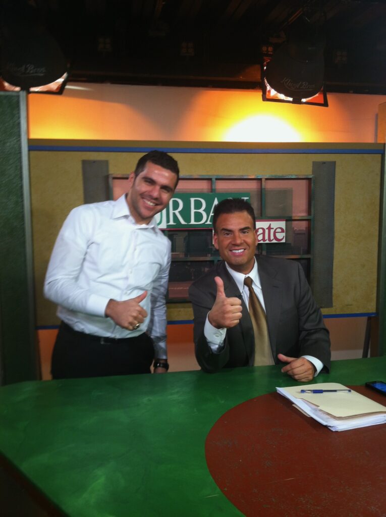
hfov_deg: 40.6
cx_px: 193
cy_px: 258
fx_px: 522
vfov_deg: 52.7
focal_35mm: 35
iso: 80
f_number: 2.8
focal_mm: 3.85
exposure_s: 1/30
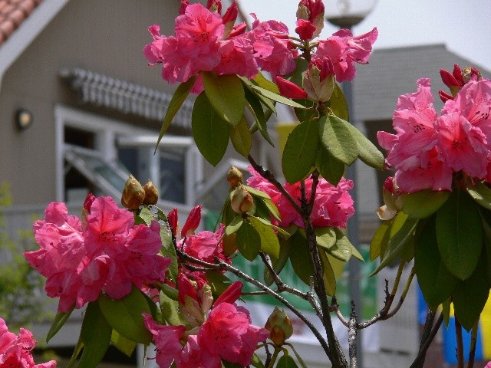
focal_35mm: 252
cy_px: 184
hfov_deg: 7.9
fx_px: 3574
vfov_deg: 5.9
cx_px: 246
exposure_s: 1/400
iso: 80
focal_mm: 53.2
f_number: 5.6
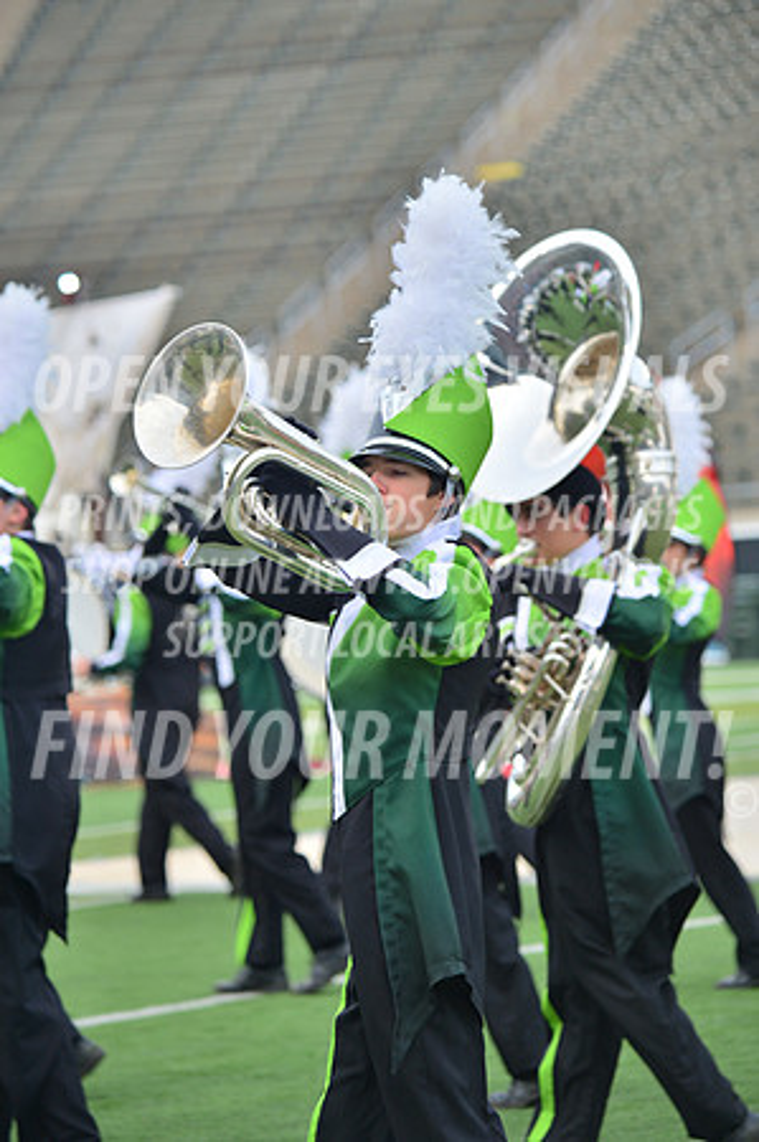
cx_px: 380
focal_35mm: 180
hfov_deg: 7.6
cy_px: 571
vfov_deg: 11.4
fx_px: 5705
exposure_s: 1/500
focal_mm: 180
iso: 200
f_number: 5.6
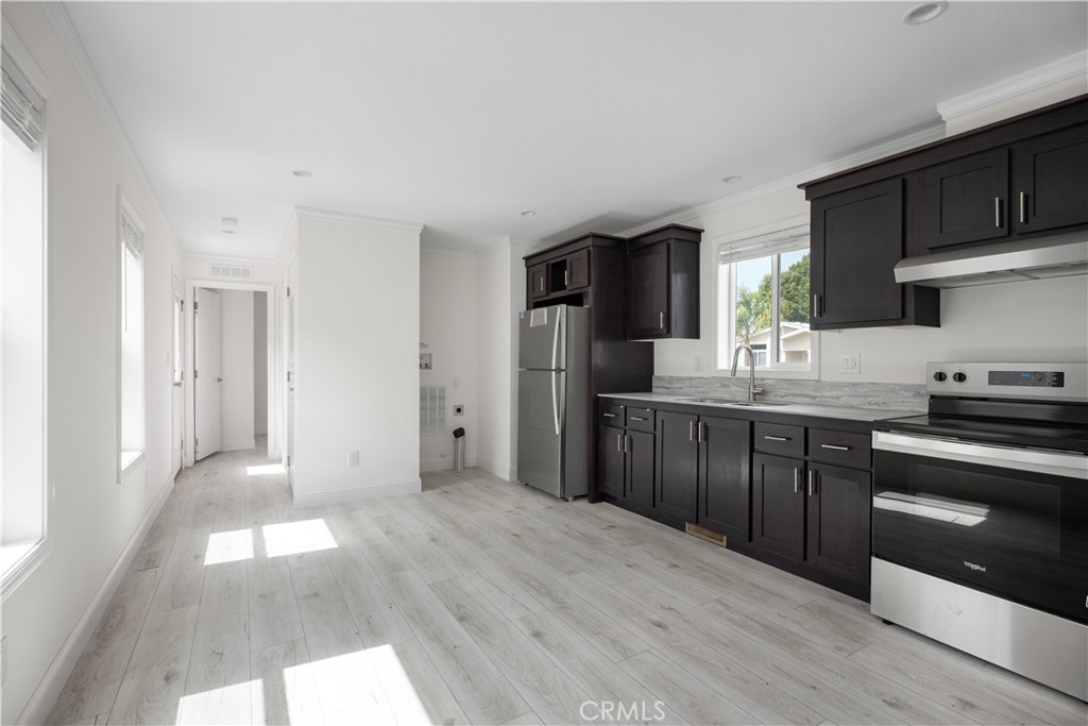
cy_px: 363
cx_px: 544
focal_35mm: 16
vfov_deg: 73.8
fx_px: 484
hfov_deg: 96.7
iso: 200
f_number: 6.3
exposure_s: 1/20
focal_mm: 16
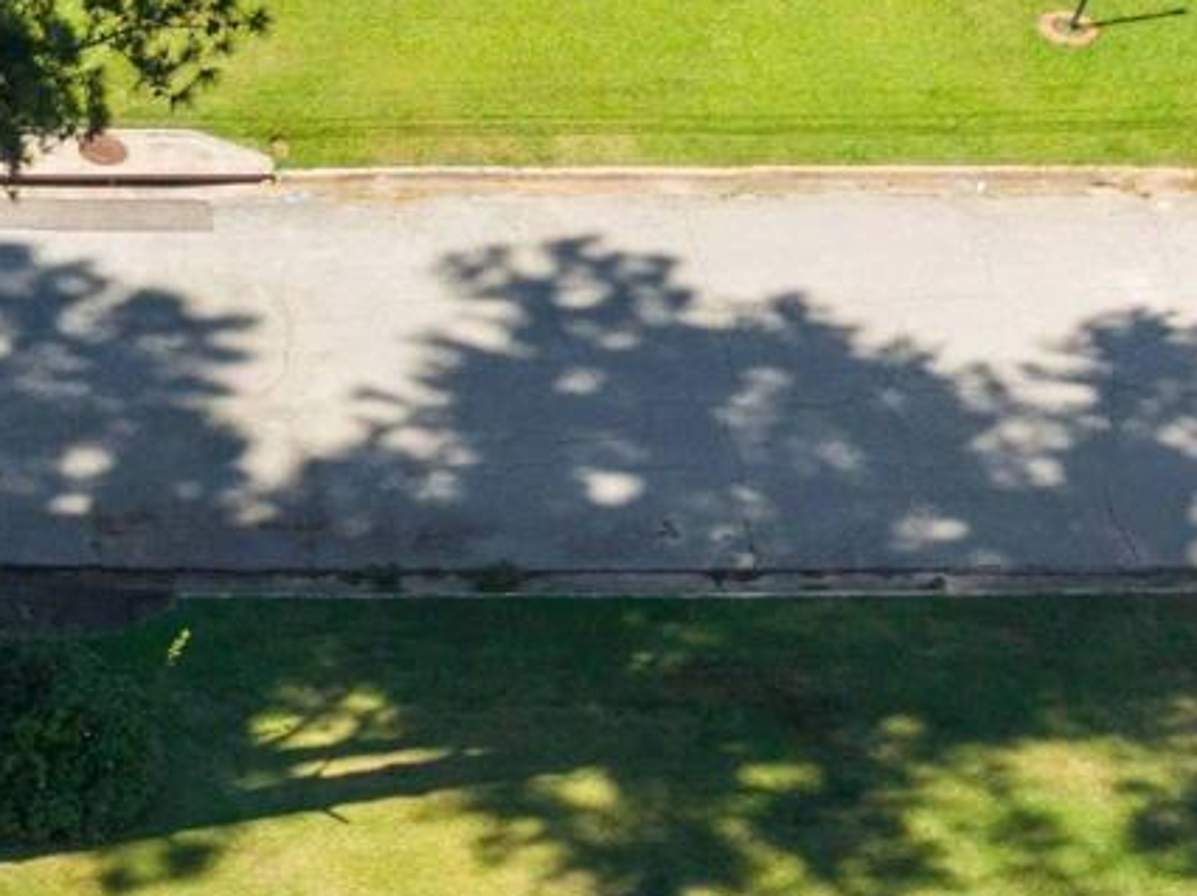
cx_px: -1309
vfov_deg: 9.7
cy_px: 1883
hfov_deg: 12.2
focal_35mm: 141
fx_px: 4873
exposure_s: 1/1000
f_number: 1.8
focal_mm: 8.67
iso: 100
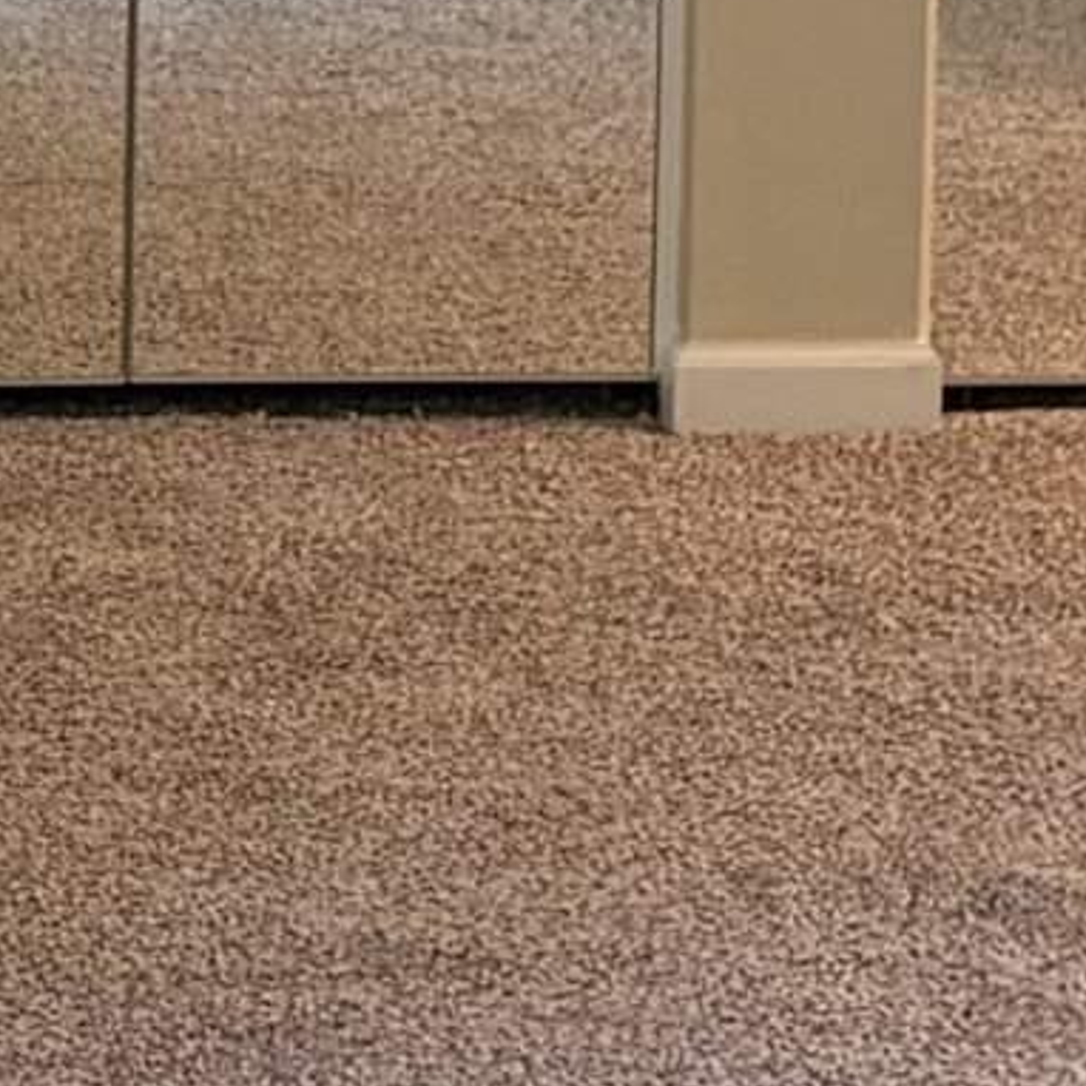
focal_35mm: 185
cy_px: -634
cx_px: -3
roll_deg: -0.7
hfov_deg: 9.4
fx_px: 6566
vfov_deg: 9.2
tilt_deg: -4.4
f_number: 1.6
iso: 200
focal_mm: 5.96
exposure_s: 1/60
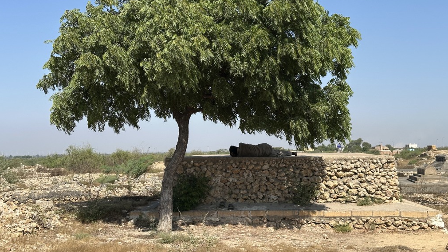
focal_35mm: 53
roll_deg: +0.9
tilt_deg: +5.4
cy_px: 86
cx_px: 223
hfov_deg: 39.2
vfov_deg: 22.5
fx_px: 630
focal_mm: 6.86
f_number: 1.78
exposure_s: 1/3876
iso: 64
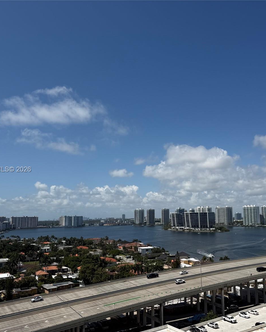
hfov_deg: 45.3
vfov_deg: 55.7
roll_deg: +1.4
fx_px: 315
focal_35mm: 32
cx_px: 170
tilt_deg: +8.9
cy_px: 170
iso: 80
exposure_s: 1/9091
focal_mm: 6.76
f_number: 1.78
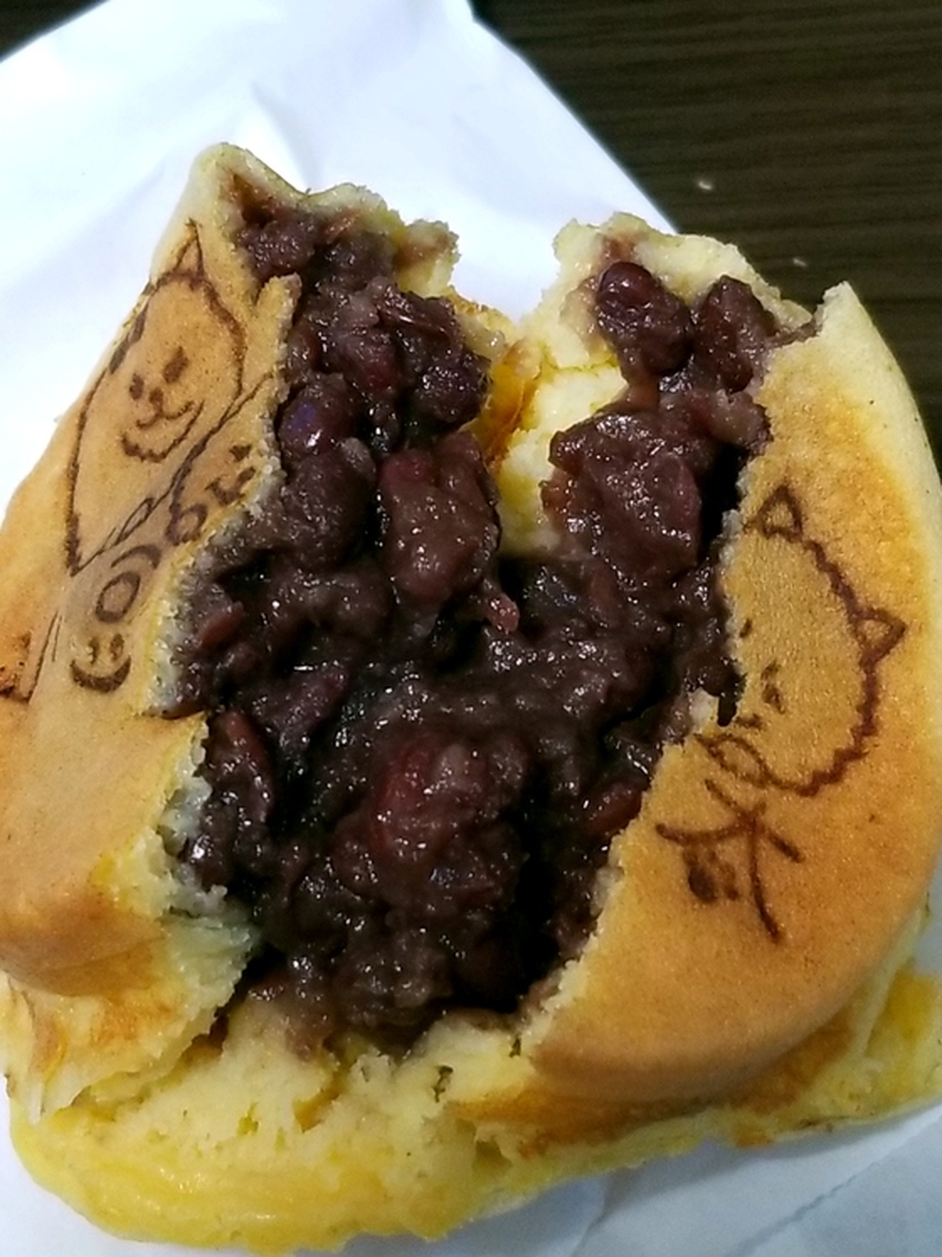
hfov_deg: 53.1
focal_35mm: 26
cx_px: 471
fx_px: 944
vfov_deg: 67.3
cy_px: 628
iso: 160
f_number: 1.7
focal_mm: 4.3
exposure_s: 1/24
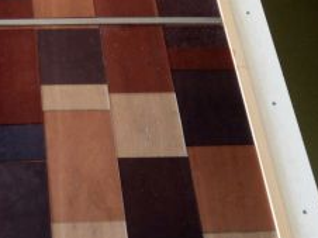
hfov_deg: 29.6
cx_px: 17
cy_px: -47
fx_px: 569
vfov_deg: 21.9
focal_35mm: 62
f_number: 2
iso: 193
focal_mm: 3.52
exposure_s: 1/33.3
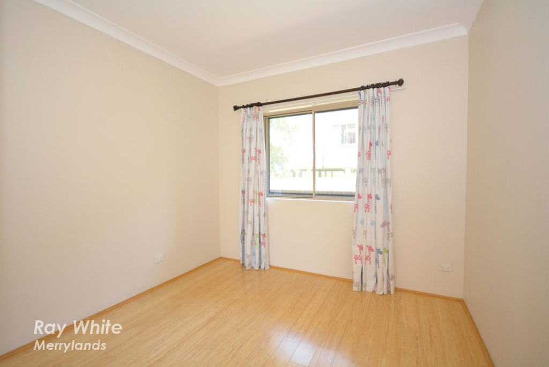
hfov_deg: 100.3
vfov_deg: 77.5
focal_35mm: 15
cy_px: 184
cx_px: 274
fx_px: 229
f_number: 4
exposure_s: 1/60
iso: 220
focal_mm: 10
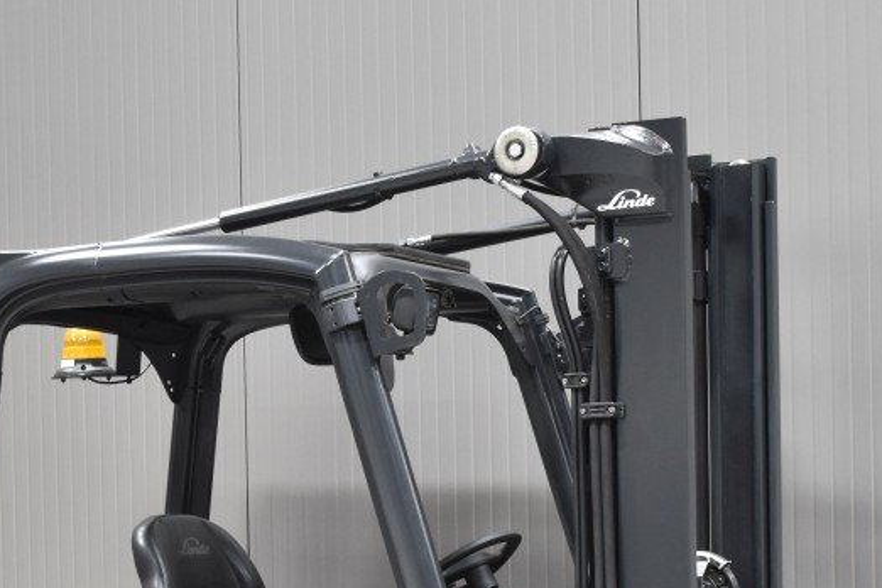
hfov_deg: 21.9
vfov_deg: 14.4
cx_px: 431
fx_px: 2282
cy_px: 634
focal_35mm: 93
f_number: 4.5
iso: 1250
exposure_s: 1/30
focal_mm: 27
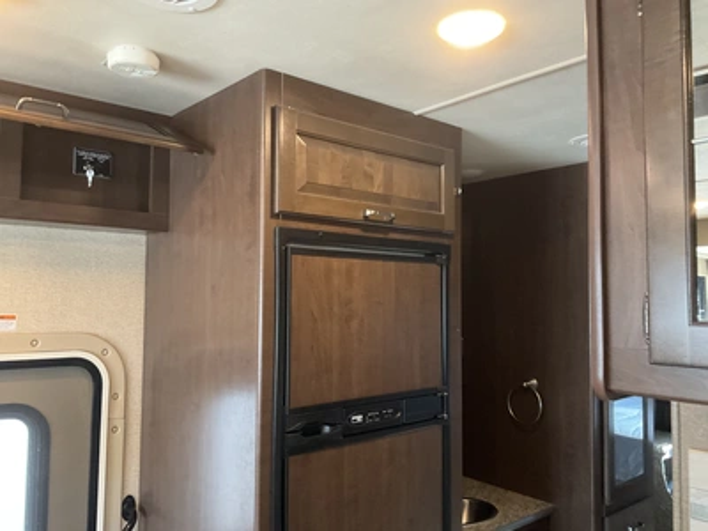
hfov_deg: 61.7
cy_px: 266
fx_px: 593
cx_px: 354
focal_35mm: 29
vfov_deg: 48.2
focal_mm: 3
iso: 320
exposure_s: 1/58
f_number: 1.8
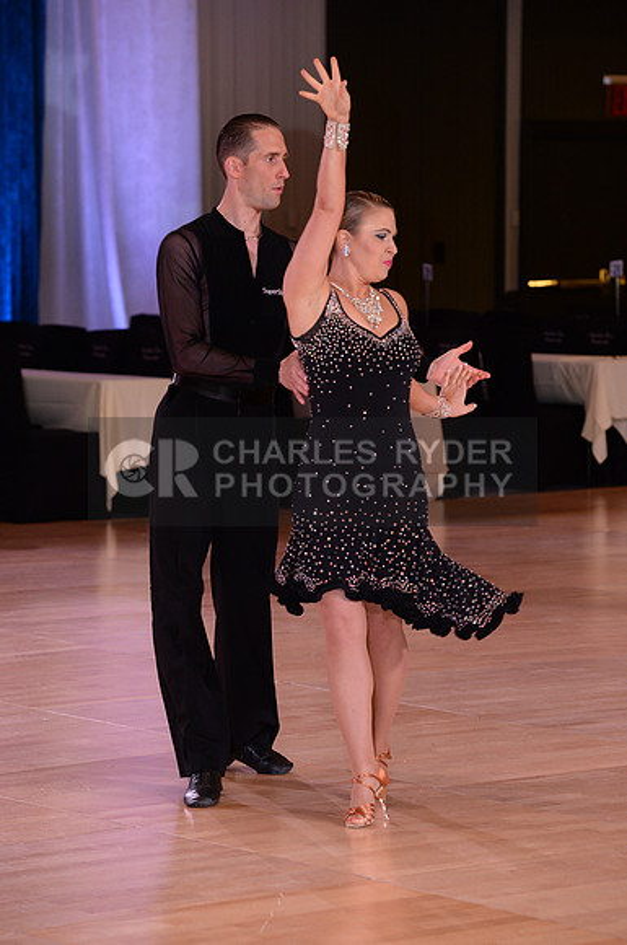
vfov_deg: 14.2
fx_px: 3799
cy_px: 472
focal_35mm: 145
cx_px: 314
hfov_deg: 9.4
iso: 1600
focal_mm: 145
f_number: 5
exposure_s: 1/250
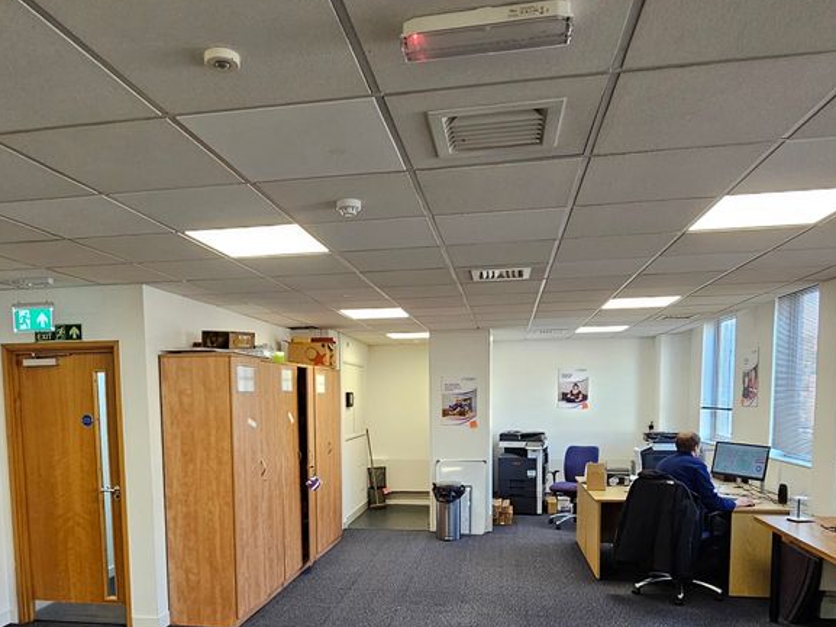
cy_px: 445
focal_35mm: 25
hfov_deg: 69.3
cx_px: 383
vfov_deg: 53.2
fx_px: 604
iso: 200
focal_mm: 2.2
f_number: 2.2
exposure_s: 1/100
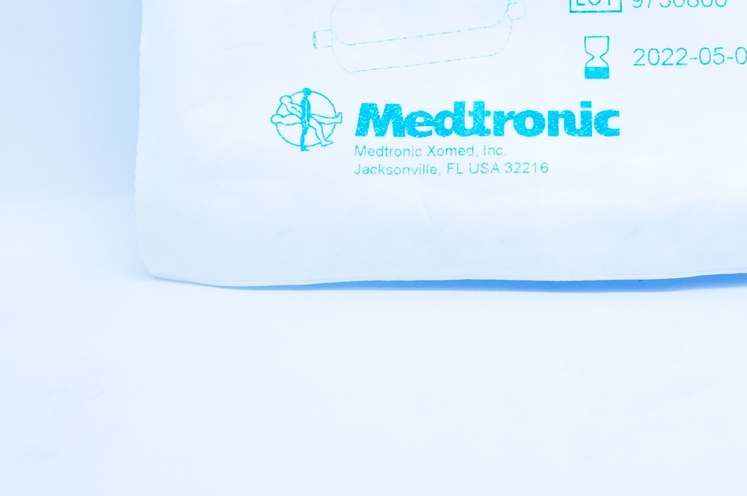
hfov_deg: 26.6
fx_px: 1533
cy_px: 49
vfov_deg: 18.1
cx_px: 646
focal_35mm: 74
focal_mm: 25
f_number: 5.6
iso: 800
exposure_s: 1/160
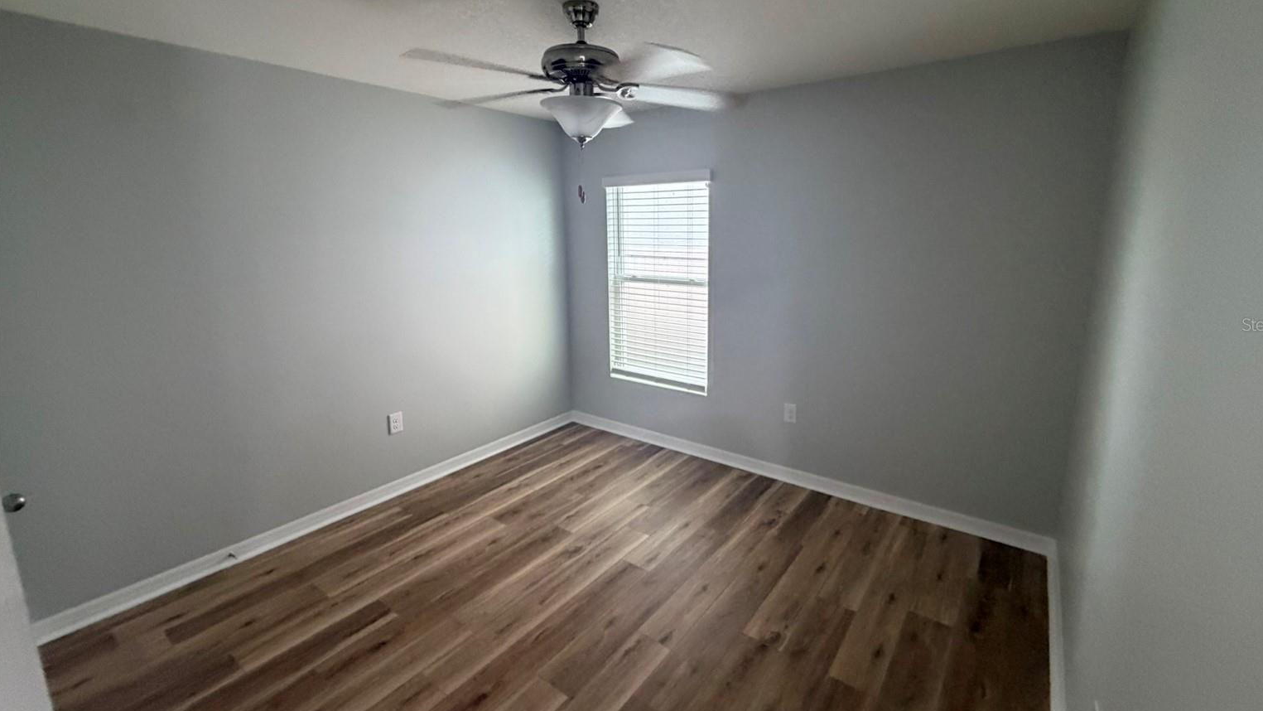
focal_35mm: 16
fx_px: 536
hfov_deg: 99.3
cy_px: 324
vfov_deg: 67.0
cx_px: 658
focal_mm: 2.22
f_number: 2.2
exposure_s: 1/60
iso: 400
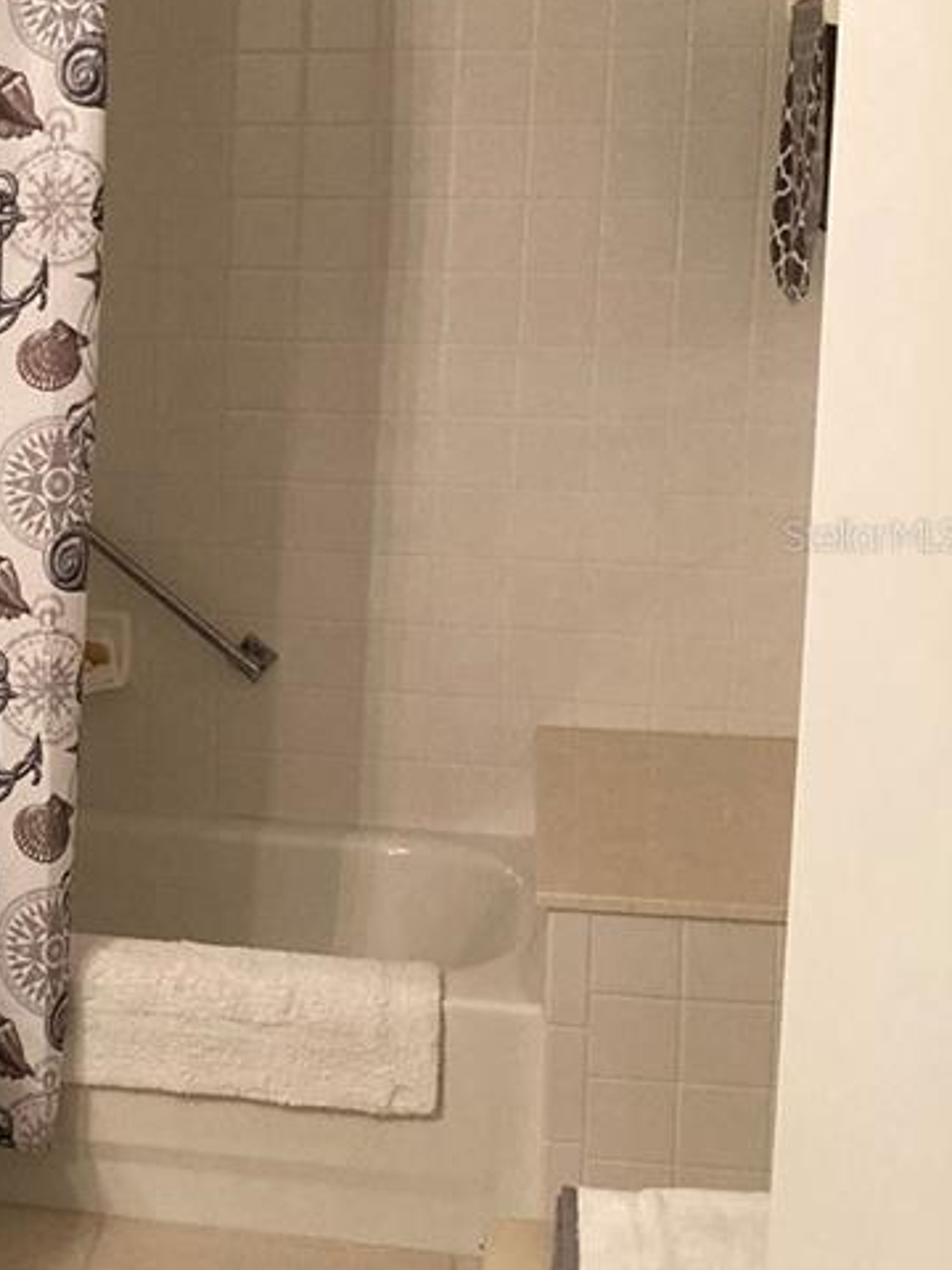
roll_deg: +1.1
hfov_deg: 19.6
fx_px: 2567
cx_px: -219
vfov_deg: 27.7
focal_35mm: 70
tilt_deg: -7.9
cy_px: 534
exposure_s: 1/60
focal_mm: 3.99
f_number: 1.8
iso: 320
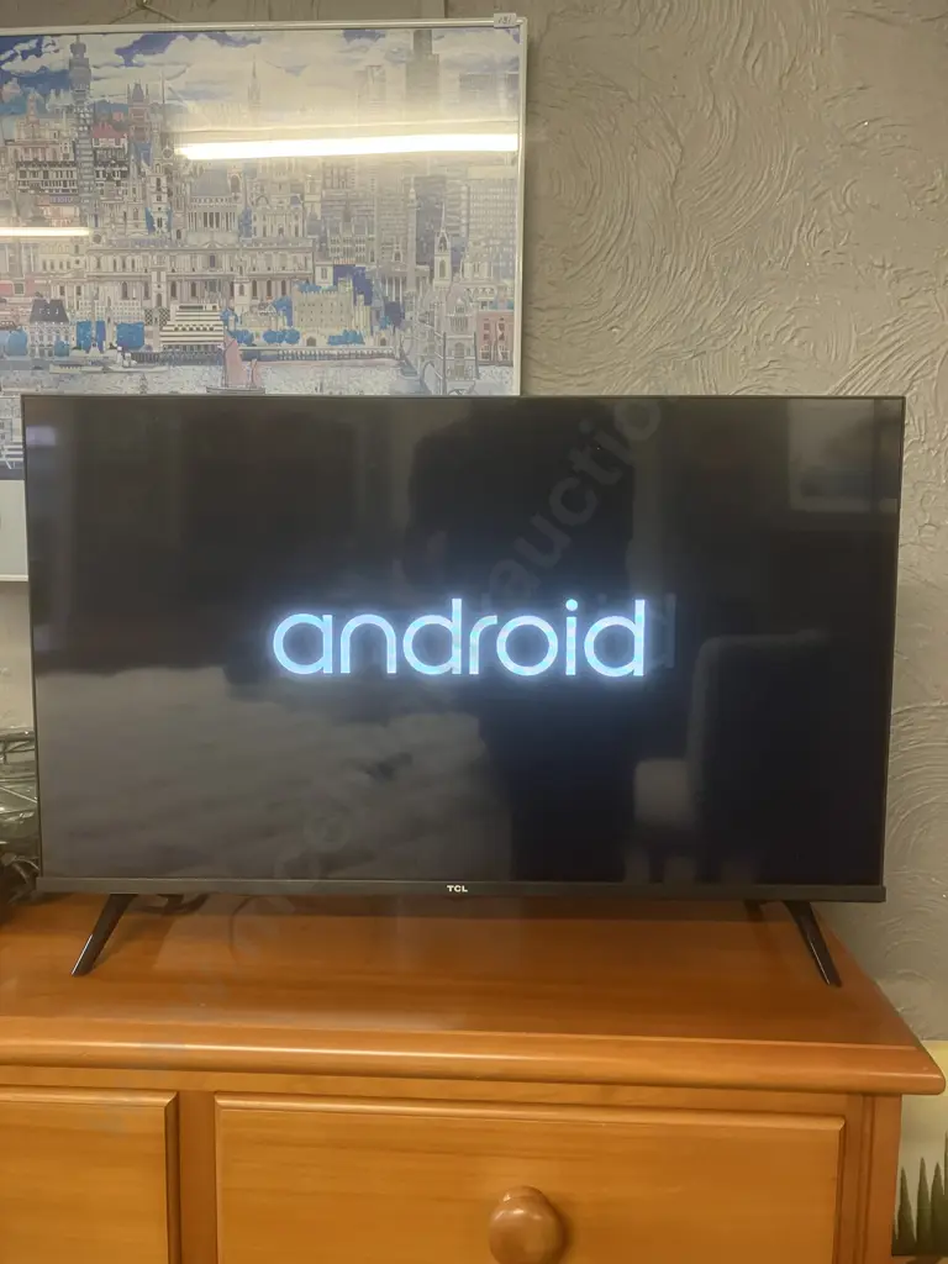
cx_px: 474
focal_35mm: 28
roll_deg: +1.0
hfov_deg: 49.7
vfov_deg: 63.4
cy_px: 632
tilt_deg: -5.2
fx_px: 1022
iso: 320
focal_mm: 3.99
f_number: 1.8
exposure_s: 1/50
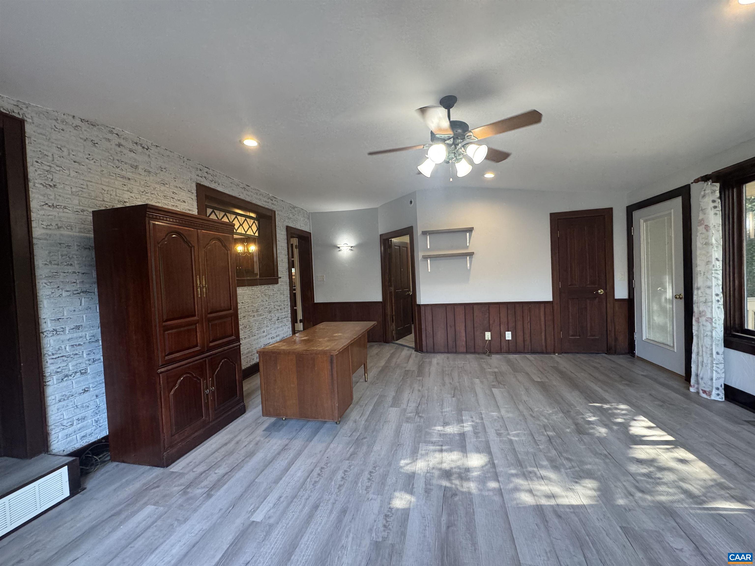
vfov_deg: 85.7
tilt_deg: -1.0
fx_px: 305
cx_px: 378
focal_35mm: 14
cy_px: 283
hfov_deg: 102.1
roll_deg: +3.1
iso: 200
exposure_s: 1/60
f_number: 2.2
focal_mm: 2.22
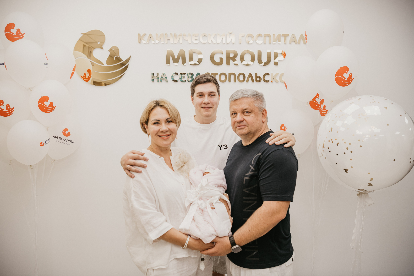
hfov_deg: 58.7
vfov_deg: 41.1
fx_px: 368
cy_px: 138
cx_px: 207
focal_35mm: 32
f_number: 4
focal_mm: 32
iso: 400
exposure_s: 1/160
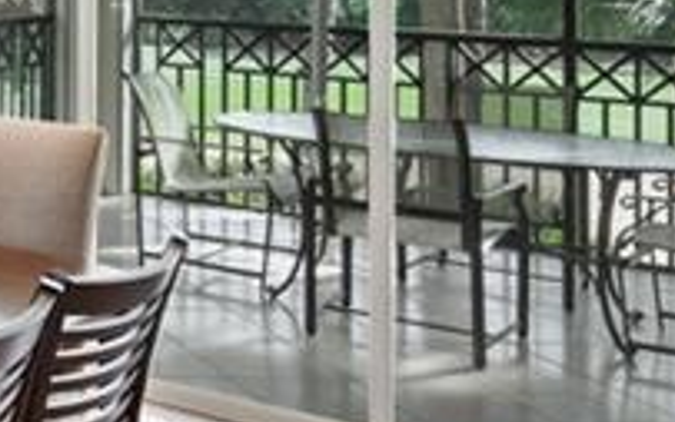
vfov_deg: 17.4
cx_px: -396
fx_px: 1325
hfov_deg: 22.3
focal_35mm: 72
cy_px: -58
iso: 400
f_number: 8
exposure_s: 1/2.5
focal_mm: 14
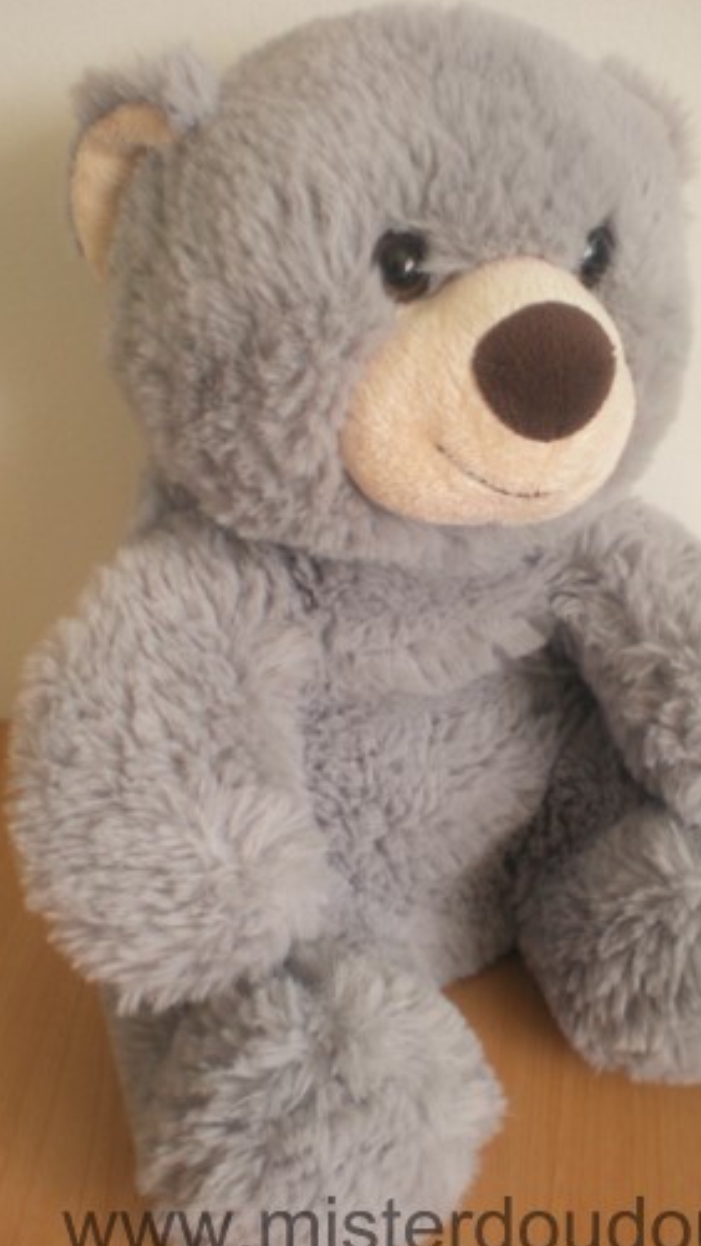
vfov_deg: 47.3
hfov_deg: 27.6
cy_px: 629
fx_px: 1420
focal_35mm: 43
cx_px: 433
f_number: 3.1
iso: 135
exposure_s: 1/58.3
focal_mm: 6.3
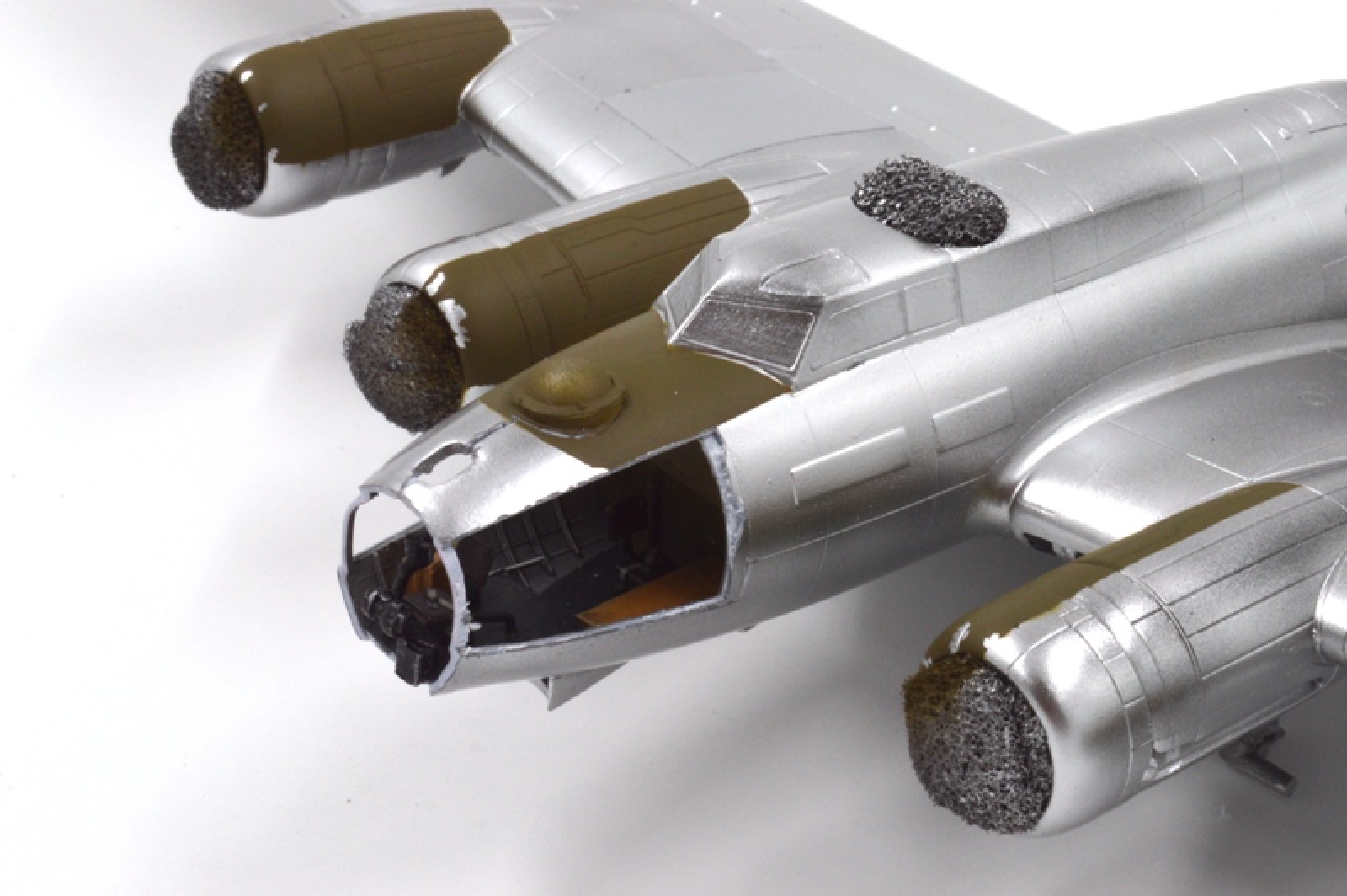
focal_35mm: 78
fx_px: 2916
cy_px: 448
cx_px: 674
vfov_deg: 17.5
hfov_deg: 26.0
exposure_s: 1/30
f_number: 29
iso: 400
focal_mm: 52
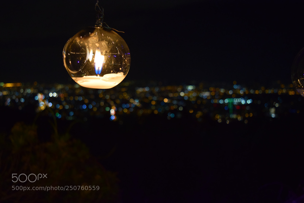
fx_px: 304
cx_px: 152
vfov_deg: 36.9
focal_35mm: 36
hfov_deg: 53.1
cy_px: 102
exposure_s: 1/25
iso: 1600
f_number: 4
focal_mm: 24
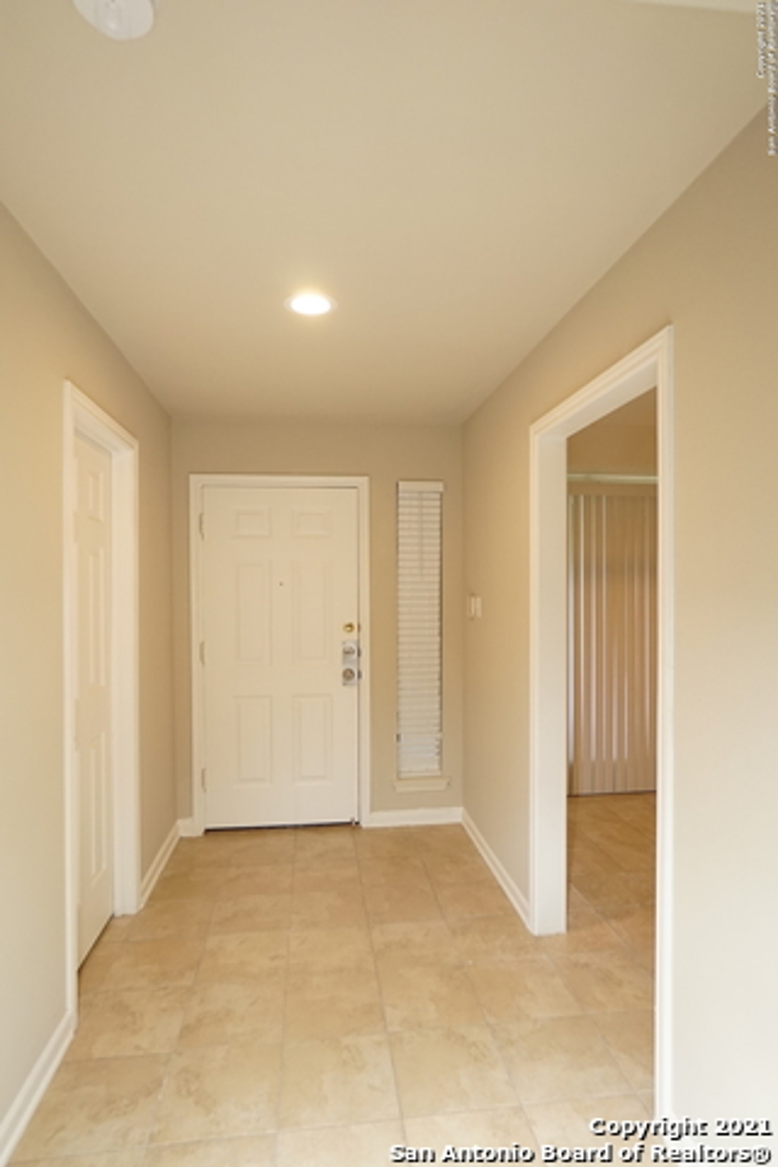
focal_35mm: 19
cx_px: 389
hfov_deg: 64.6
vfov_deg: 86.9
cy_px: 584
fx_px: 616
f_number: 4
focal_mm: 13
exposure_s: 1/160
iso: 1000
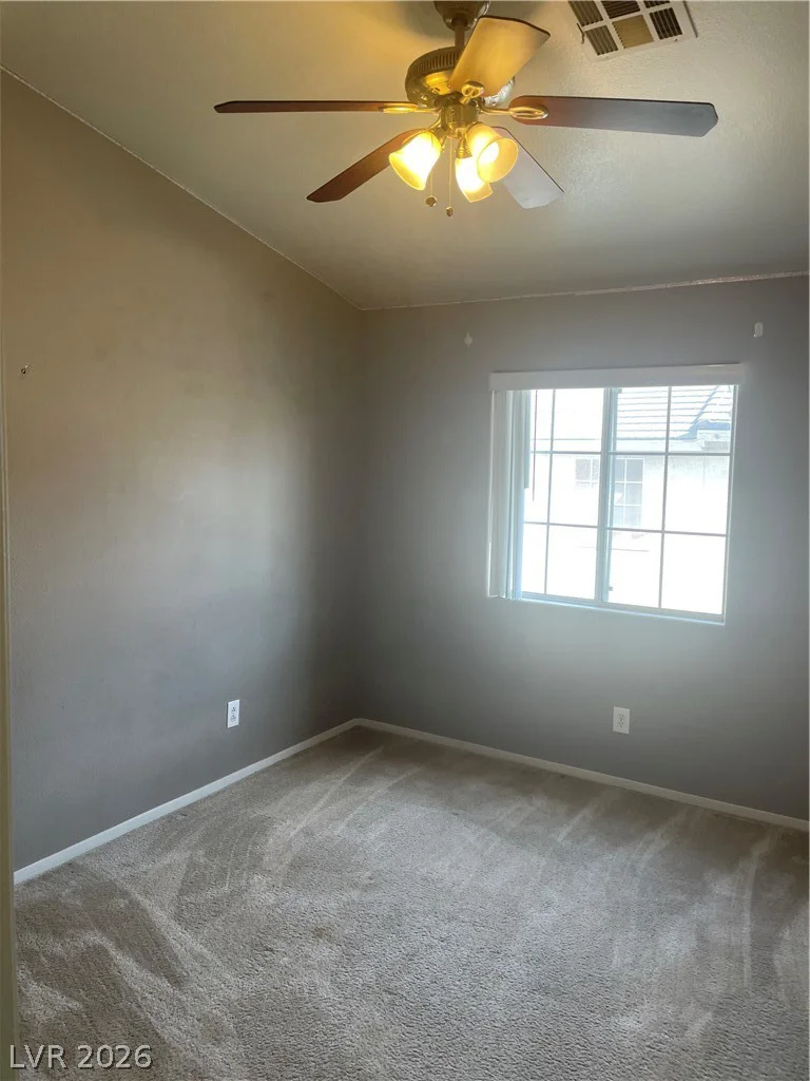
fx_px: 811
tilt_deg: -3.1
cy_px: 540
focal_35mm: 26
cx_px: 405
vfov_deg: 67.3
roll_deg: -0.8
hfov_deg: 53.1
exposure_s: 1/120
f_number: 1.6
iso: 80
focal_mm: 4.2
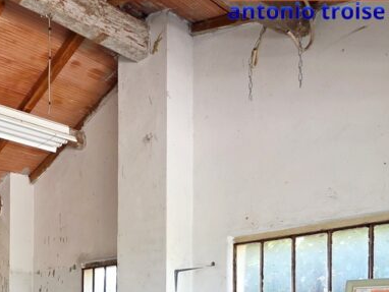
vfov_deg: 36.0
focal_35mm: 34
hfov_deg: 47.4
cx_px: 26
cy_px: 316
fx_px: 382
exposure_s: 1/100
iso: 80
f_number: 1.9
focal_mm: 2.2
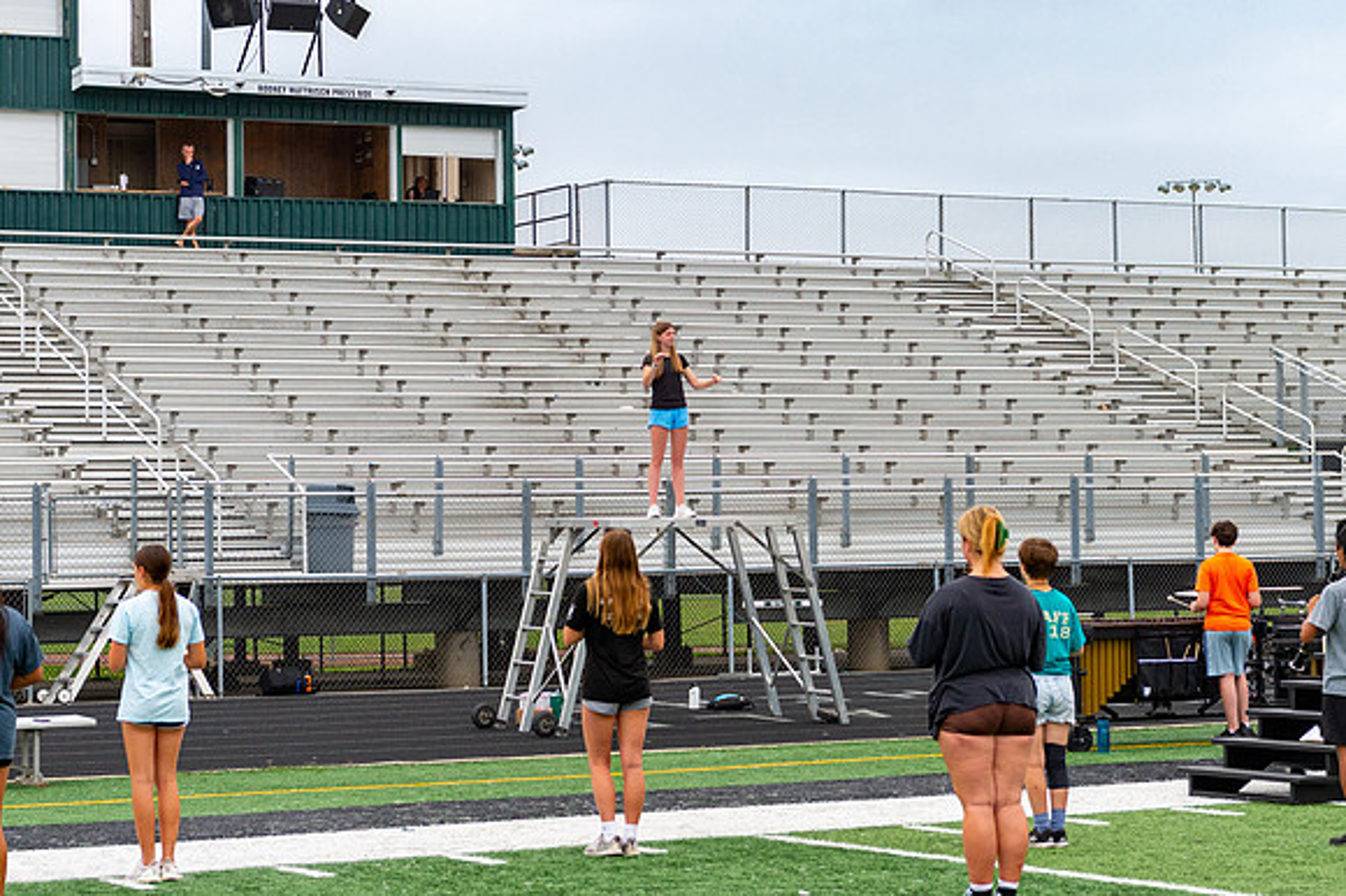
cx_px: 705
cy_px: 314
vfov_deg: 15.0
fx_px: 3396
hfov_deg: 22.4
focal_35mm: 91
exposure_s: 1/4000
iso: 1000
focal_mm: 70
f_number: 5.6
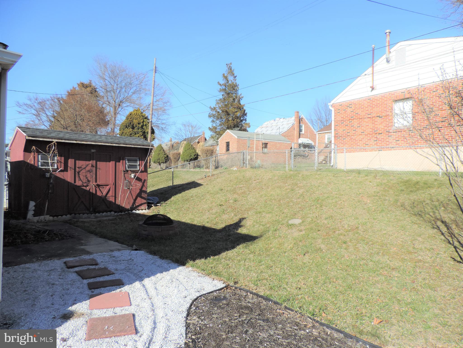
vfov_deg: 56.8
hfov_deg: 71.6
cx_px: 232
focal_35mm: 24
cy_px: 174
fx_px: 321
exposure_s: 1/1000
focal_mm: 4.3
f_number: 3
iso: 80
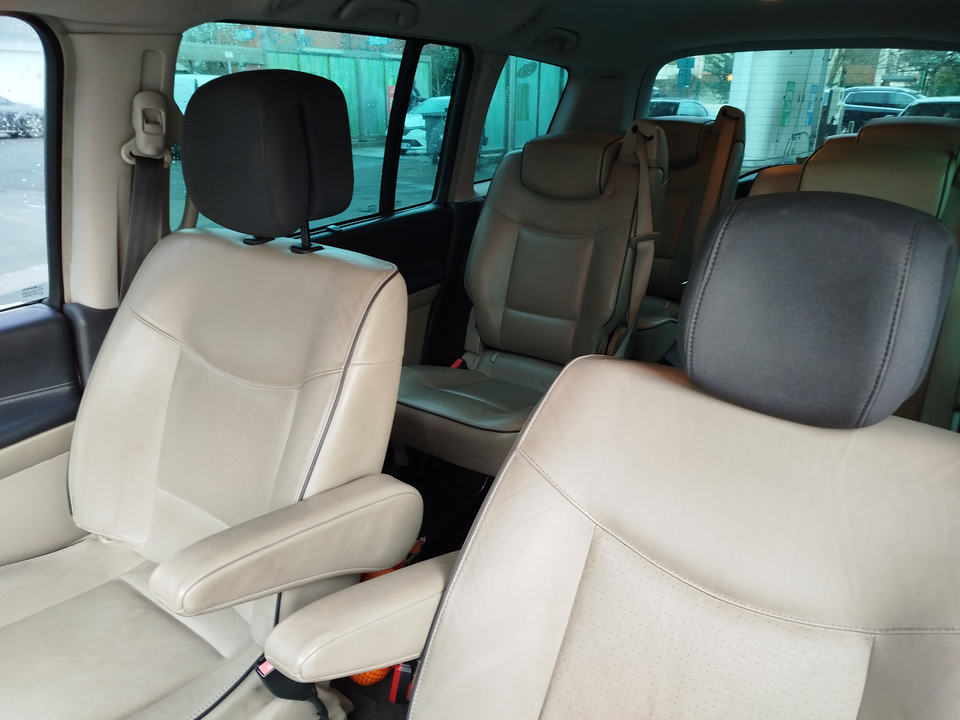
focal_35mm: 24
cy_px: 360
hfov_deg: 71.6
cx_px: 480
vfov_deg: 56.8
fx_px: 666
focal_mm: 5.31
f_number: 1.7
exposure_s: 1/33
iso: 320
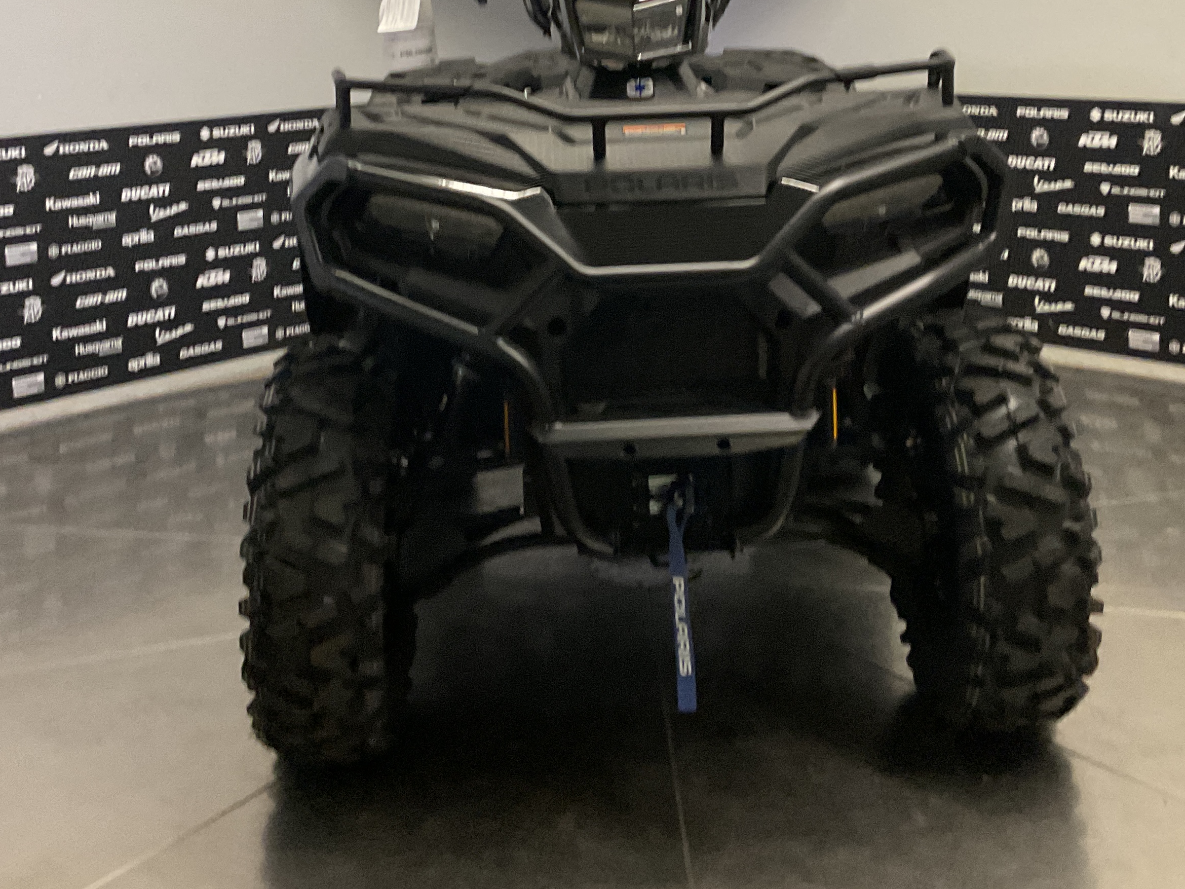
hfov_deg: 38.2
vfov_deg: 28.2
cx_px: 609
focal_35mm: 50
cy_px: 126
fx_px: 1712
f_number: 1.8
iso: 200
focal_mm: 3
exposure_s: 1/60
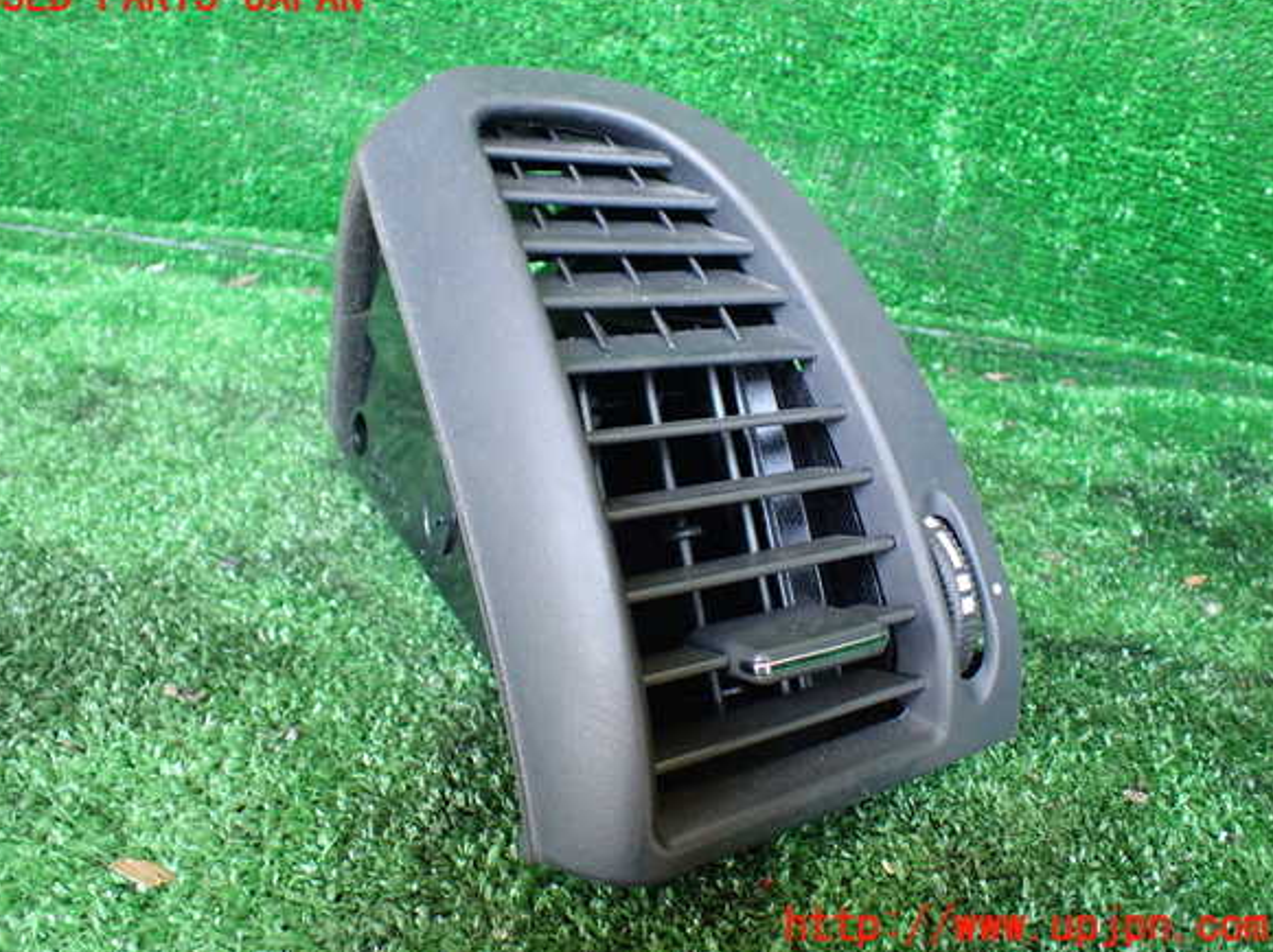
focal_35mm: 31
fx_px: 1139
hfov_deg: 58.4
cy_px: 462
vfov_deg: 45.4
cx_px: 622
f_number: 2.3
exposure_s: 1/100
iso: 800
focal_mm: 5.4
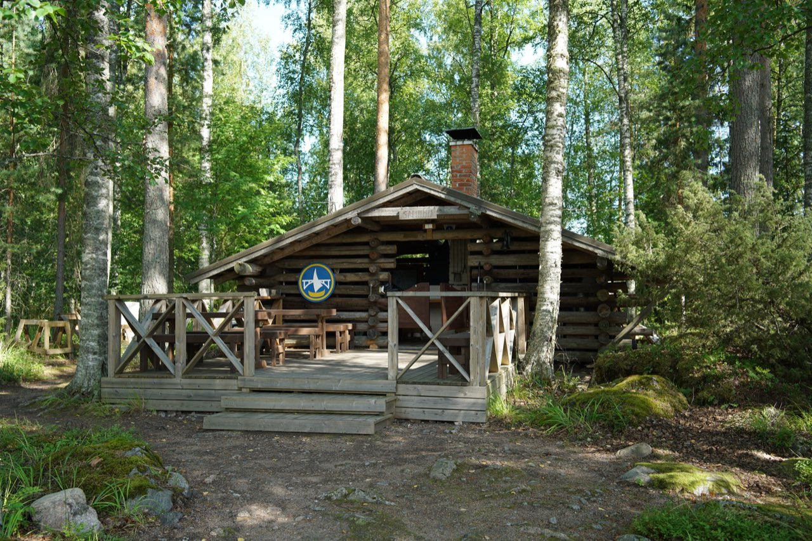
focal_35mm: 35
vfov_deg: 37.8
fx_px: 789
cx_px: 406
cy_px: 270
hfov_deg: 54.4
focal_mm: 35
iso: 100
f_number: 4.5
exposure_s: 1/100
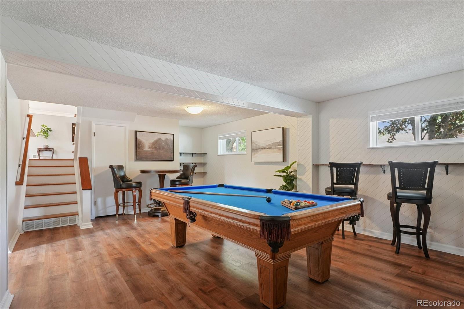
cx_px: 232
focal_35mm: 16
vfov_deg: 72.0
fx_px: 213
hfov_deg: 95.0
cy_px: 154
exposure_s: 1
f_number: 8
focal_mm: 11
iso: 500
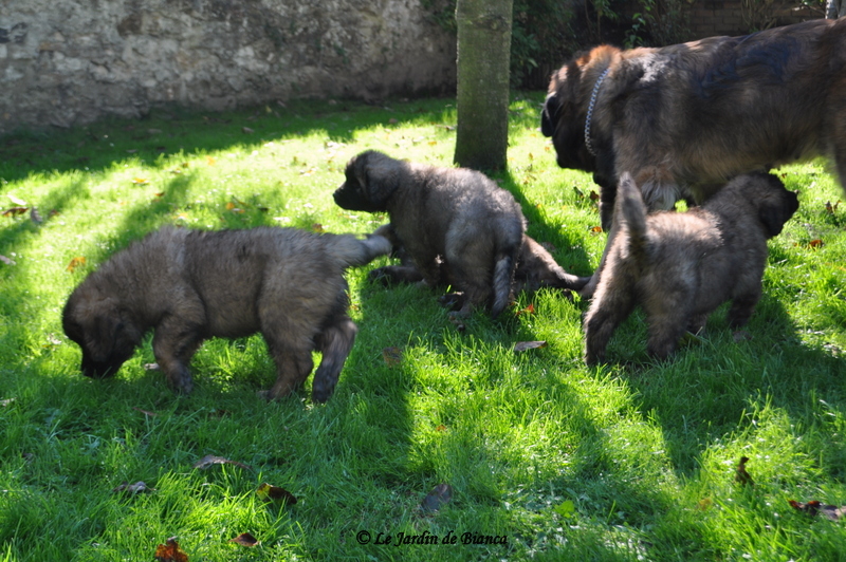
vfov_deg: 28.0
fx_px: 1127
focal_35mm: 48
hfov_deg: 41.1
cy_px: 281
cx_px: 423
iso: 200
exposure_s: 1/125
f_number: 5.6
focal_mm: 32
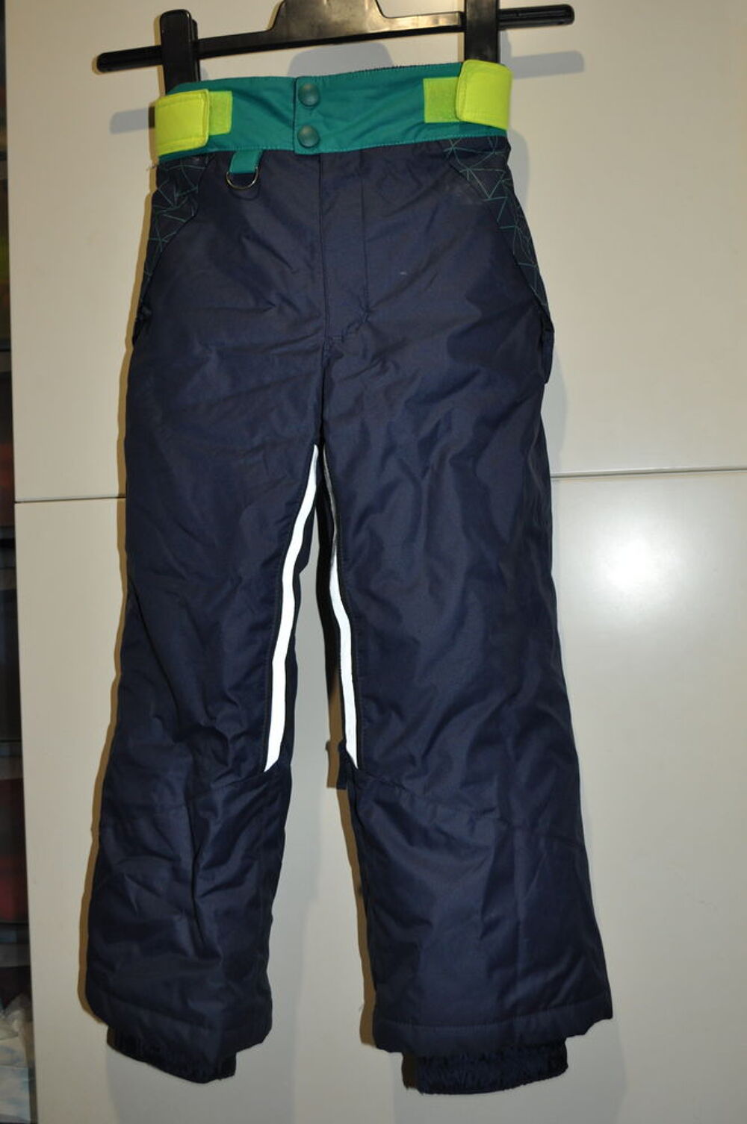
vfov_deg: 53.2
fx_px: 1124
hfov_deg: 36.8
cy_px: 562
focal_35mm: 36
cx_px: 374
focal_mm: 24
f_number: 4
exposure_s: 1/60
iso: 800
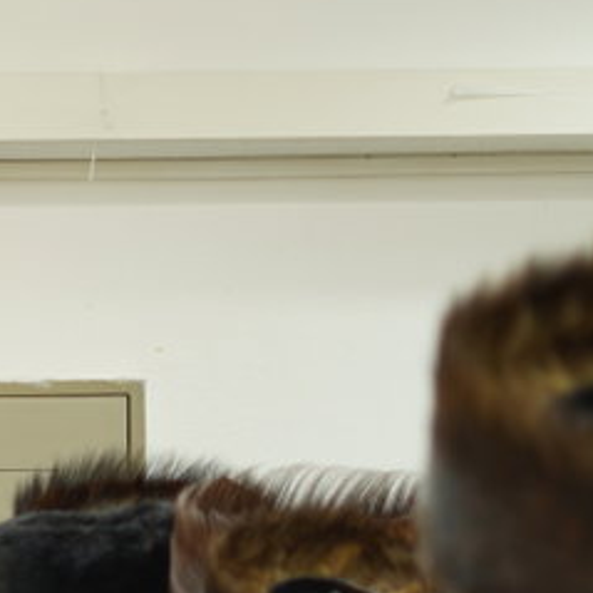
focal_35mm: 249
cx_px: -625
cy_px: 803
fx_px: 4826
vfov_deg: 7.0
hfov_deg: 6.8
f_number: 1.8
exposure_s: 1/125
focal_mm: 50
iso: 200
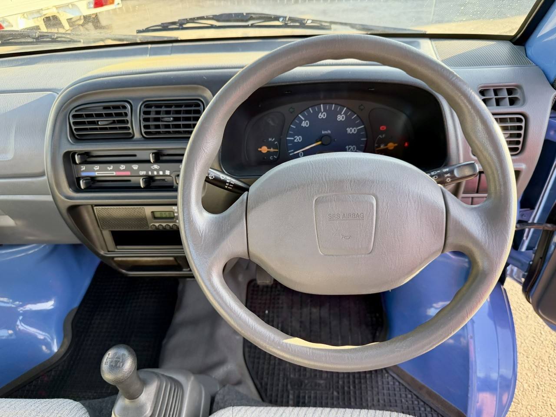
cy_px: 208
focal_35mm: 24
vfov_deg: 56.8
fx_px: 385
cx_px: 278
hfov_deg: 71.6
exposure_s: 1/122
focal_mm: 6.76
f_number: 1.78
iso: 125
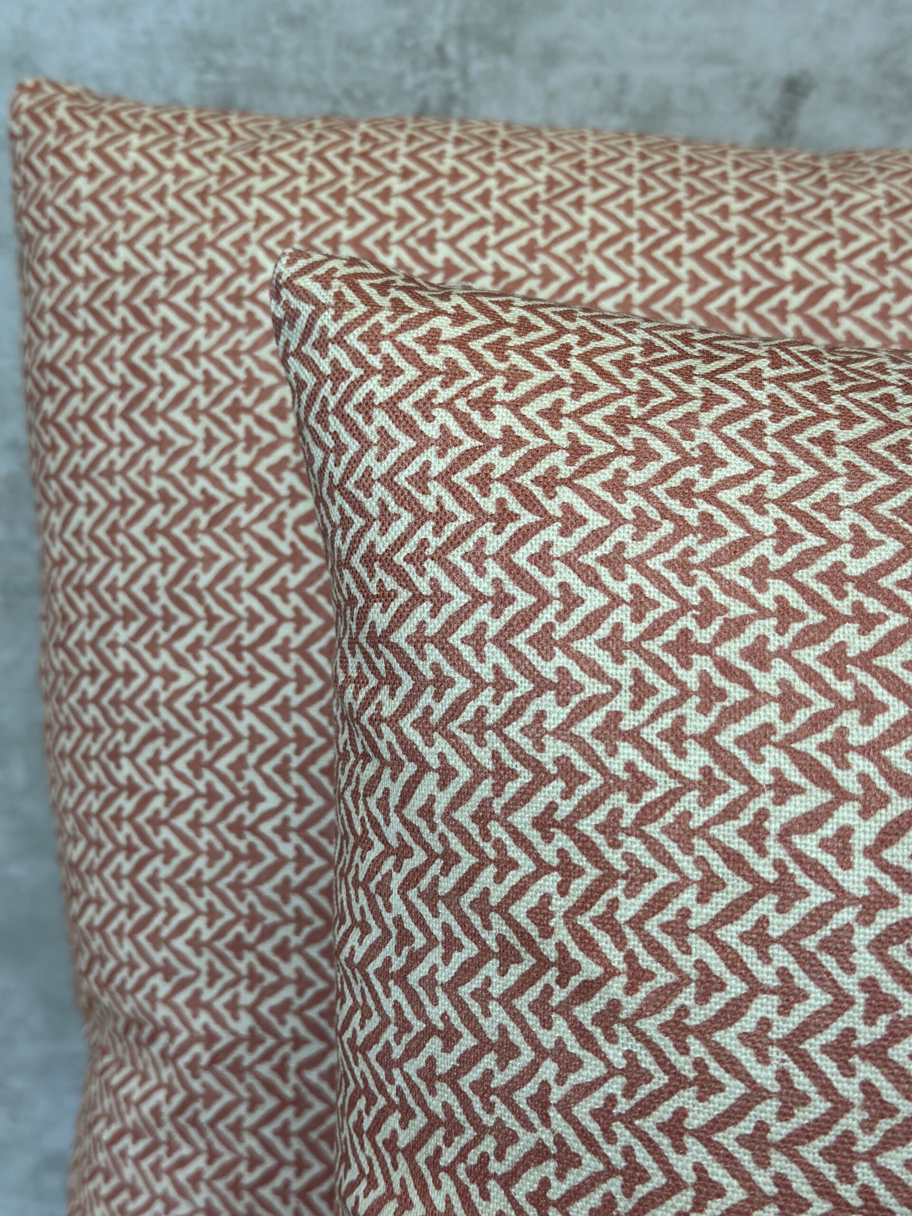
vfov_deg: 39.7
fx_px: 1686
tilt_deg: -21.6
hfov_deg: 30.3
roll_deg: -0.9
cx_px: 456
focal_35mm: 48
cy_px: 608
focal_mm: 6.86
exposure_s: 1/277
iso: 80
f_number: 1.78
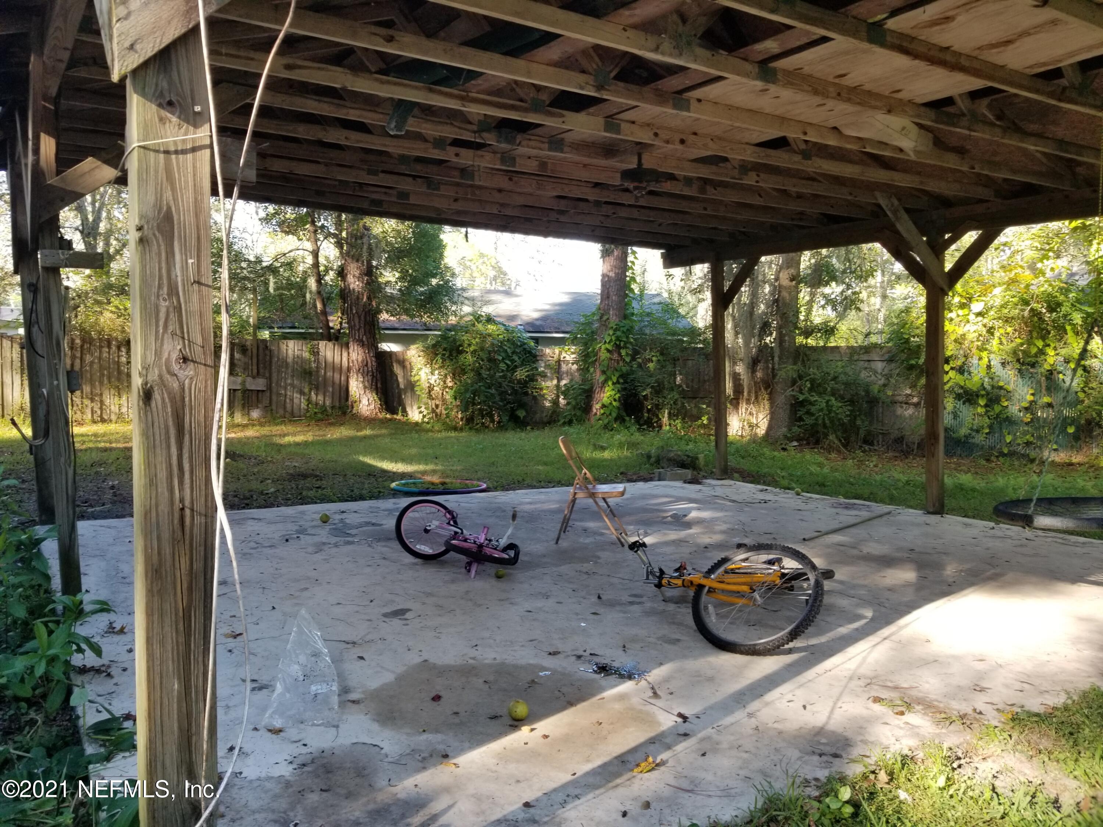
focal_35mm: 26
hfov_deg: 67.3
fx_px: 828
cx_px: 552
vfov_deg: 53.1
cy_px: 414
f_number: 1.7
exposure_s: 1/137
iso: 50
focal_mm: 4.25
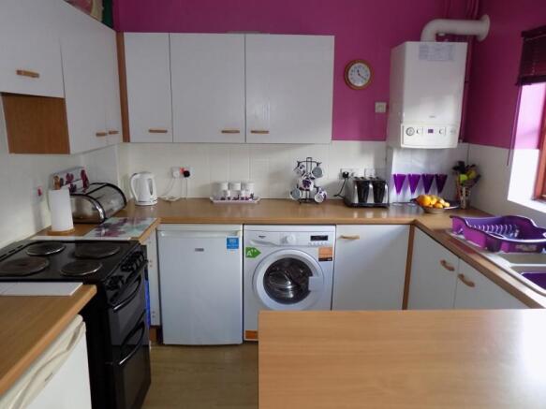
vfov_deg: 56.8
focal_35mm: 24
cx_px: 273
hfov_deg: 71.6
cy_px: 204
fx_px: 378
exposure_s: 1/30
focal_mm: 4.3
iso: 250
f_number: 3.1
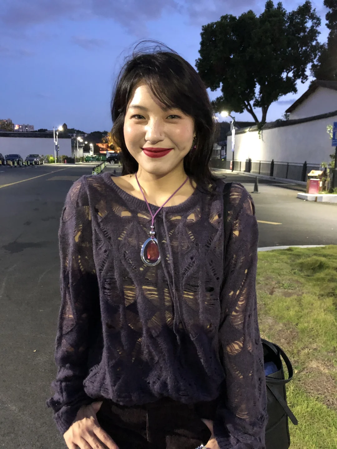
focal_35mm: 28
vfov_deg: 63.4
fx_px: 363
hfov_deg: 49.7
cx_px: 168
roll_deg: +0.1
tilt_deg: -10.5
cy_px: 224
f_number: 1.8
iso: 100
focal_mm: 3.99
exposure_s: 1/4
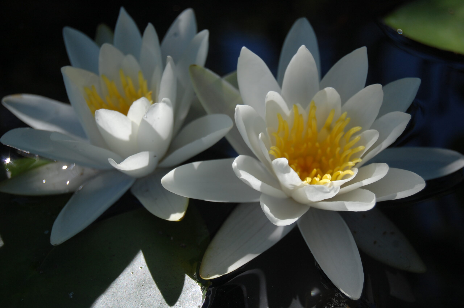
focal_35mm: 82
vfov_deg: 16.5
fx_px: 1062
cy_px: 154
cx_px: 232
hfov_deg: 24.6
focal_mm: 55
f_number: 5.6
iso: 200
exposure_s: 1/800
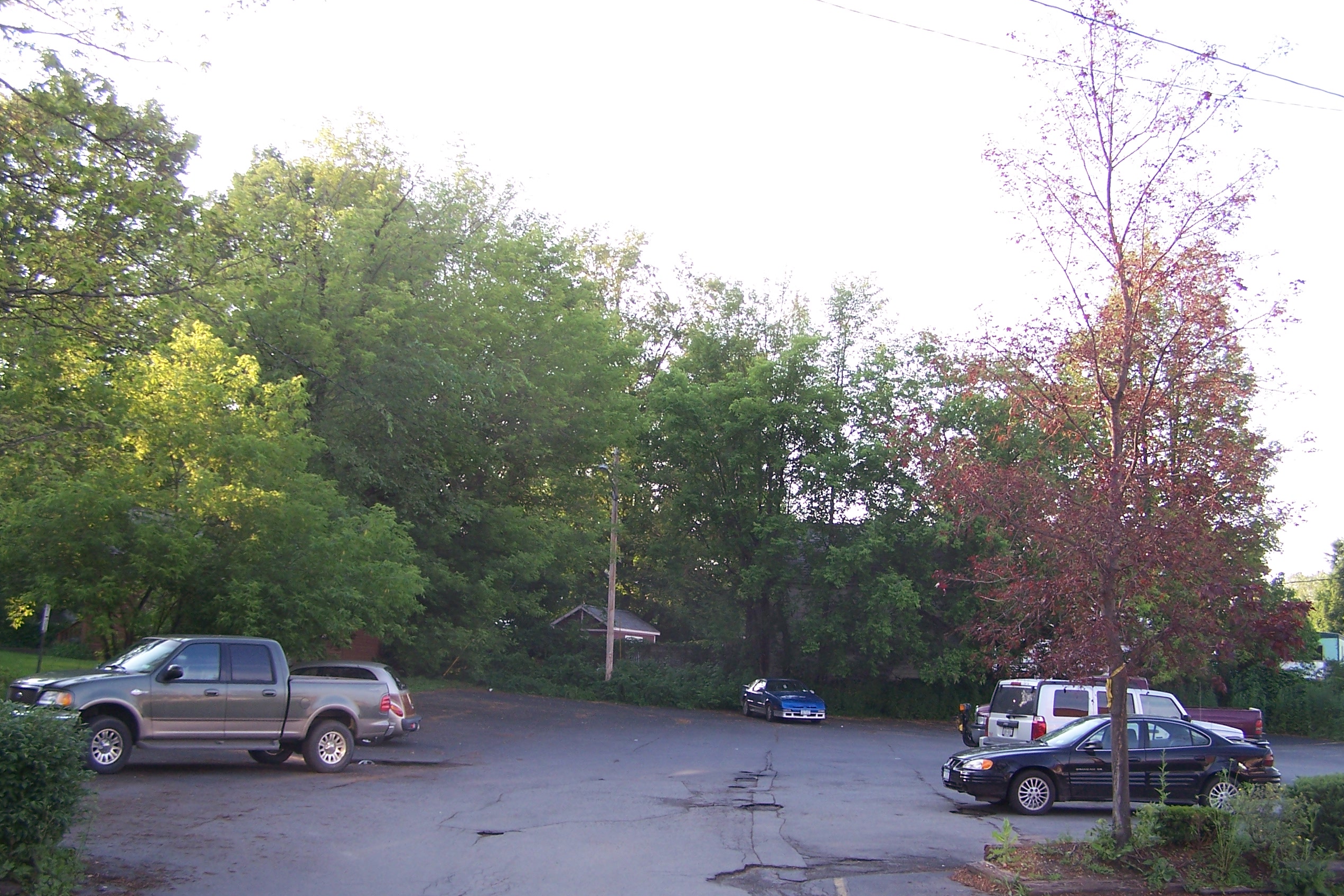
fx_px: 1493
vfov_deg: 33.4
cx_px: 672
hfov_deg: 48.5
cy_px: 489
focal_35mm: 40
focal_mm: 6.3
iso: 80
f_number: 2.8
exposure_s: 1/125
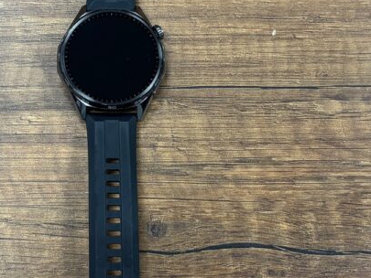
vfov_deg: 19.0
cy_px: 71
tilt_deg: -72.8
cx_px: 93
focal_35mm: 77
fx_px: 825
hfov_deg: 25.0
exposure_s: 1/50
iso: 160
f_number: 1.6
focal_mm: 5.96
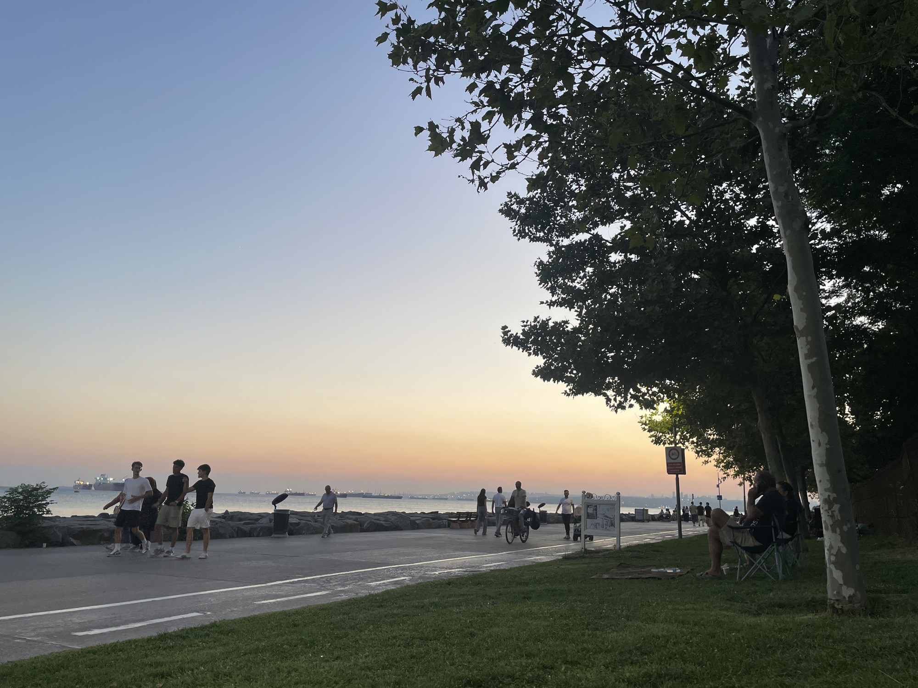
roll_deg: -1.4
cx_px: 459
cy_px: 344
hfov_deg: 67.3
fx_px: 690
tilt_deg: +13.6
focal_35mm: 26
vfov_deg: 53.1
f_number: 1.6
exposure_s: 1/121
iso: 80
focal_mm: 4.2
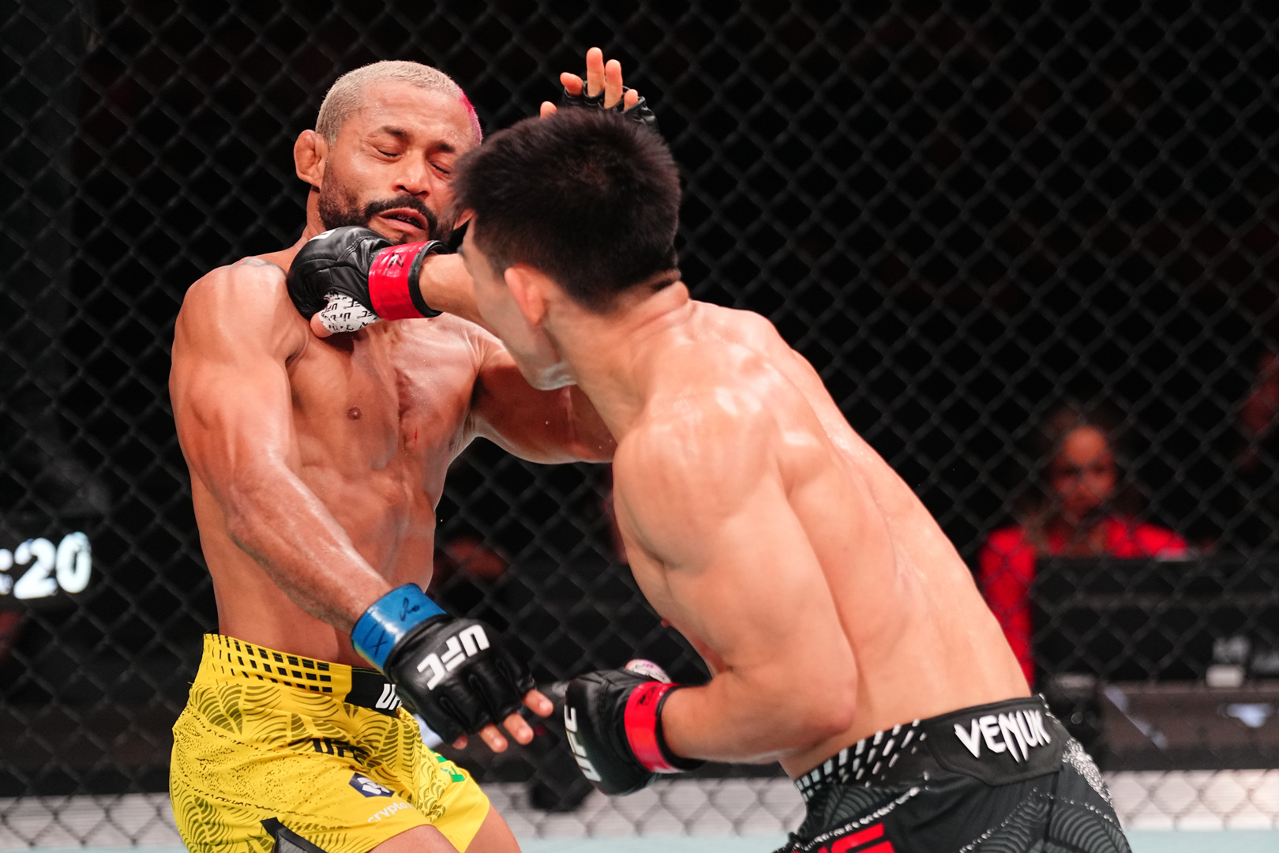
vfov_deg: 10.8
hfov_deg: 16.1
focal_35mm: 127
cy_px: 426
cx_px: 640
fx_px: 4512
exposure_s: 1/1250
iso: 2000
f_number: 2.8
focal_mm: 127
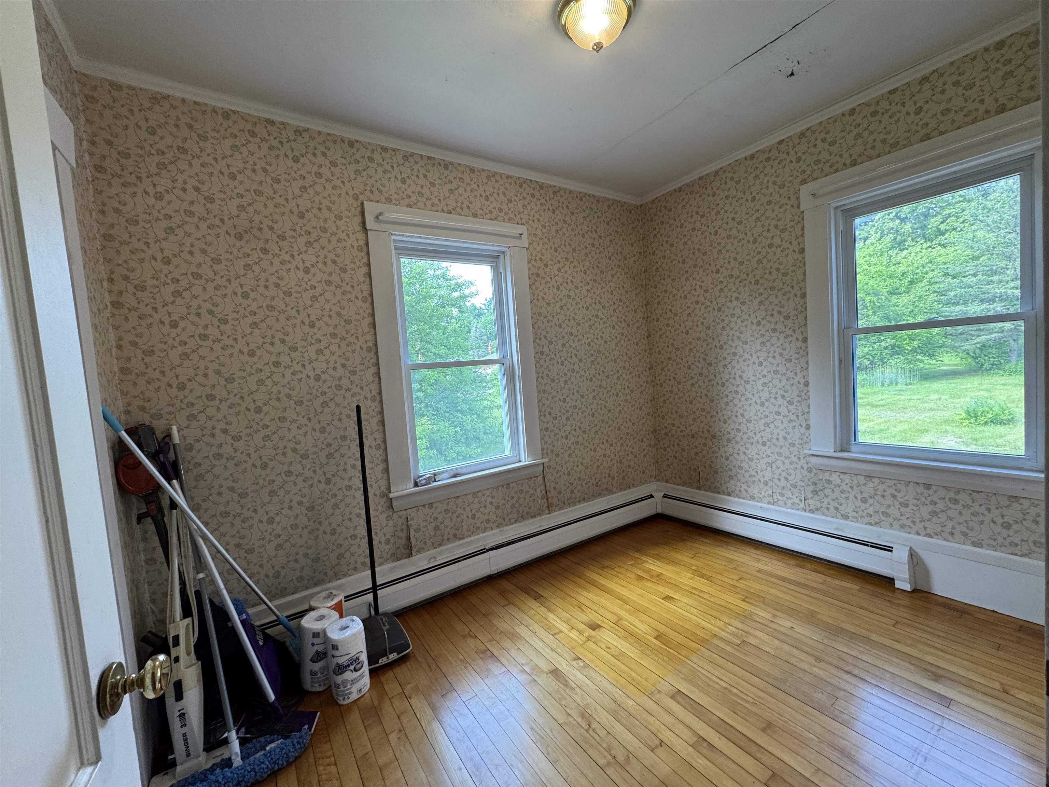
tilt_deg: -3.8
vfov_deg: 85.7
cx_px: 524
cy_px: 394
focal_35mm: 14
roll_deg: +4.1
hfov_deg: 102.1
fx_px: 424
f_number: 2.2
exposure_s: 1/120
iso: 160
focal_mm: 2.22
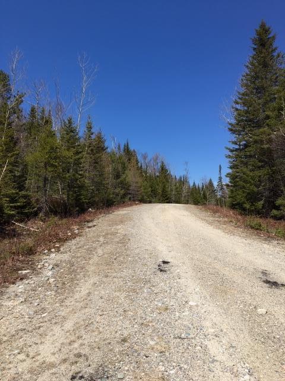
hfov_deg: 48.2
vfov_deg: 61.7
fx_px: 318
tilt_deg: +5.1
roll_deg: +2.5
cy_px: 190
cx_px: 142
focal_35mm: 29
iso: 25
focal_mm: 4.15
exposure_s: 1/1425
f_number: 2.2
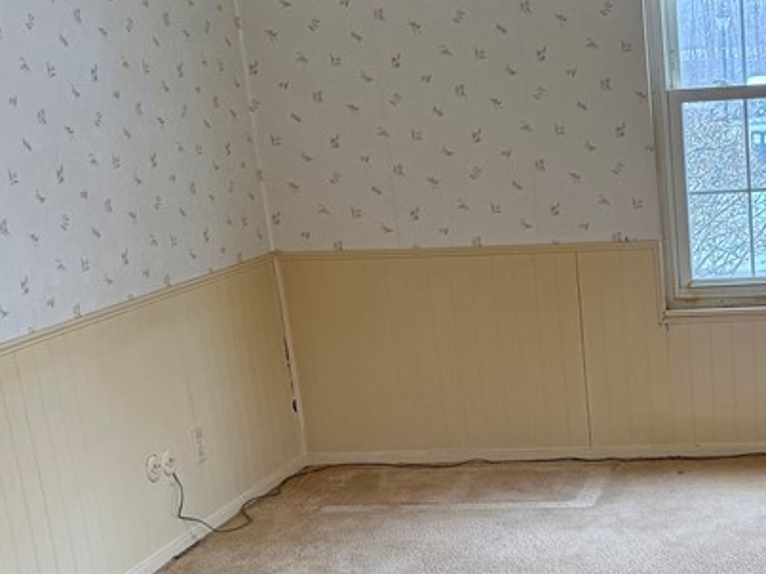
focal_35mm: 61
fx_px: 1349
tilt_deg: -16.0
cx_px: 703
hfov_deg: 30.2
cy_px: 475
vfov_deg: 23.6
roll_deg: +3.7
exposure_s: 1/239
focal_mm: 6.76
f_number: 1.78
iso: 100
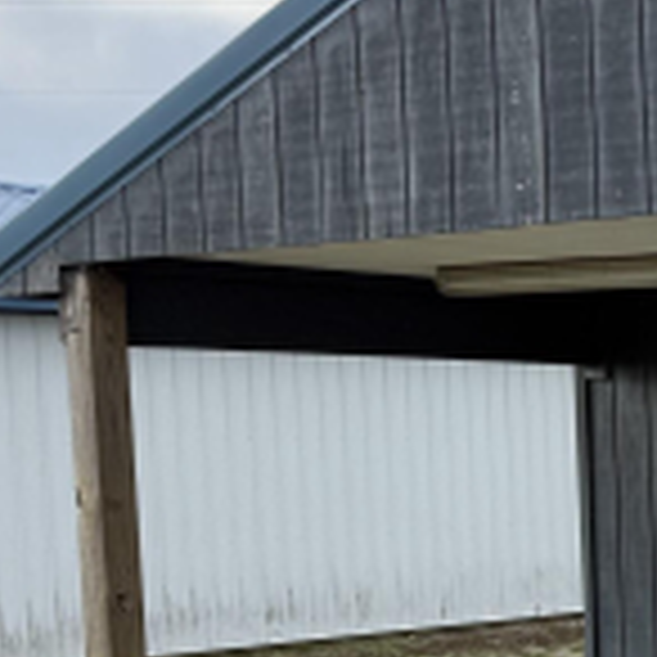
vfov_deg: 17.6
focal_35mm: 97
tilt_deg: -3.8
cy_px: 594
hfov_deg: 14.8
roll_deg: +0.1
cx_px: 1312
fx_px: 2083
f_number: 1.78
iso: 100
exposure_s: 1/1727
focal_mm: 6.76
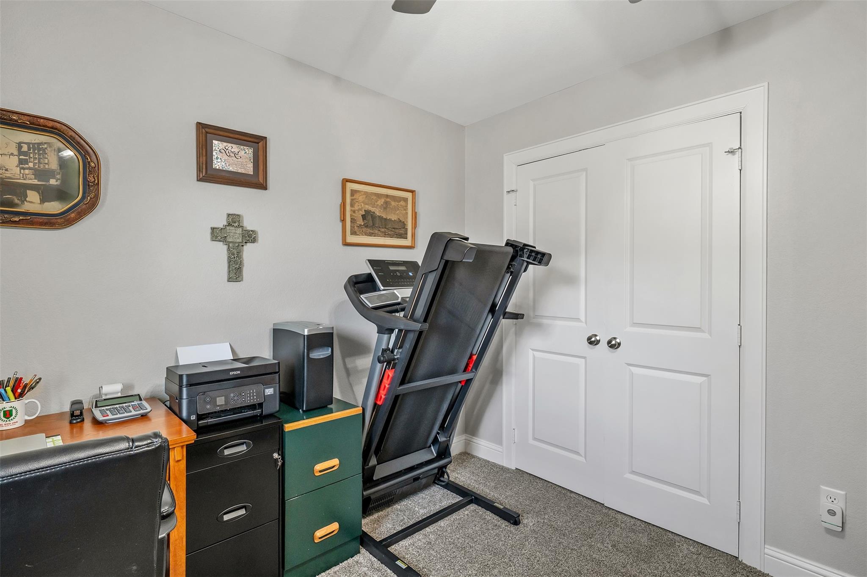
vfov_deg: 70.4
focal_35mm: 17
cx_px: 434
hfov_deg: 93.3
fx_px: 409
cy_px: 288
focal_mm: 17
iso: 800
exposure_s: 1/15
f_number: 8
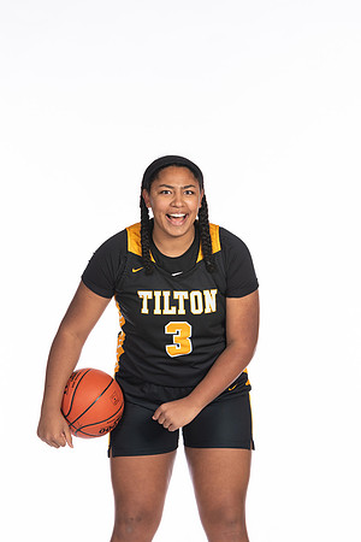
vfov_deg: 13.0
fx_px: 2369
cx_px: 180
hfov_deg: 8.7
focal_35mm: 158
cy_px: 271
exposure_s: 1/100
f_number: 5
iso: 100
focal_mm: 105
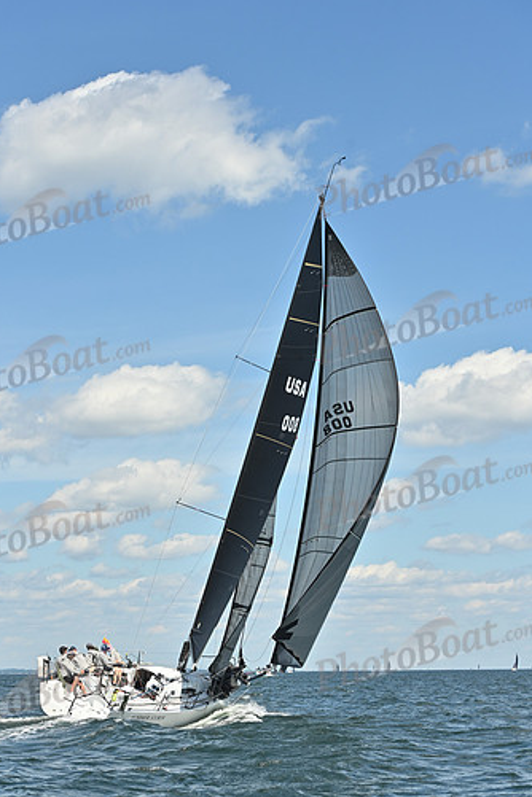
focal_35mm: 81
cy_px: 430
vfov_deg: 25.1
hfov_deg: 16.8
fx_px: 1795
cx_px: 233
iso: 250
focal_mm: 70
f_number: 7.1
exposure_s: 1/1600
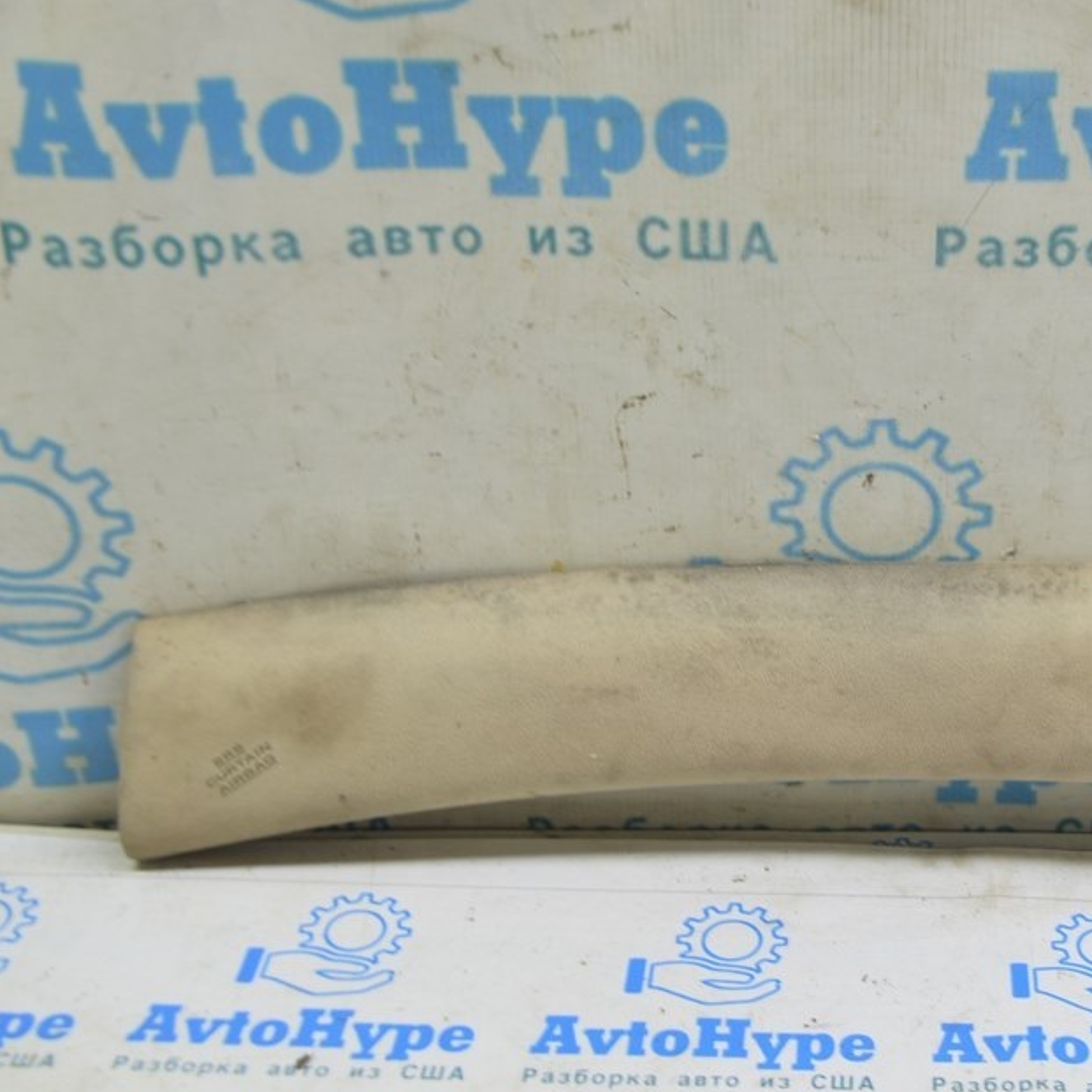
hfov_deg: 29.5
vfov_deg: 30.2
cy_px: 567
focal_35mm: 57
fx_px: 2024
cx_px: 872
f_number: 5.6
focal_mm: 27
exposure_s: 1/20
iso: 400
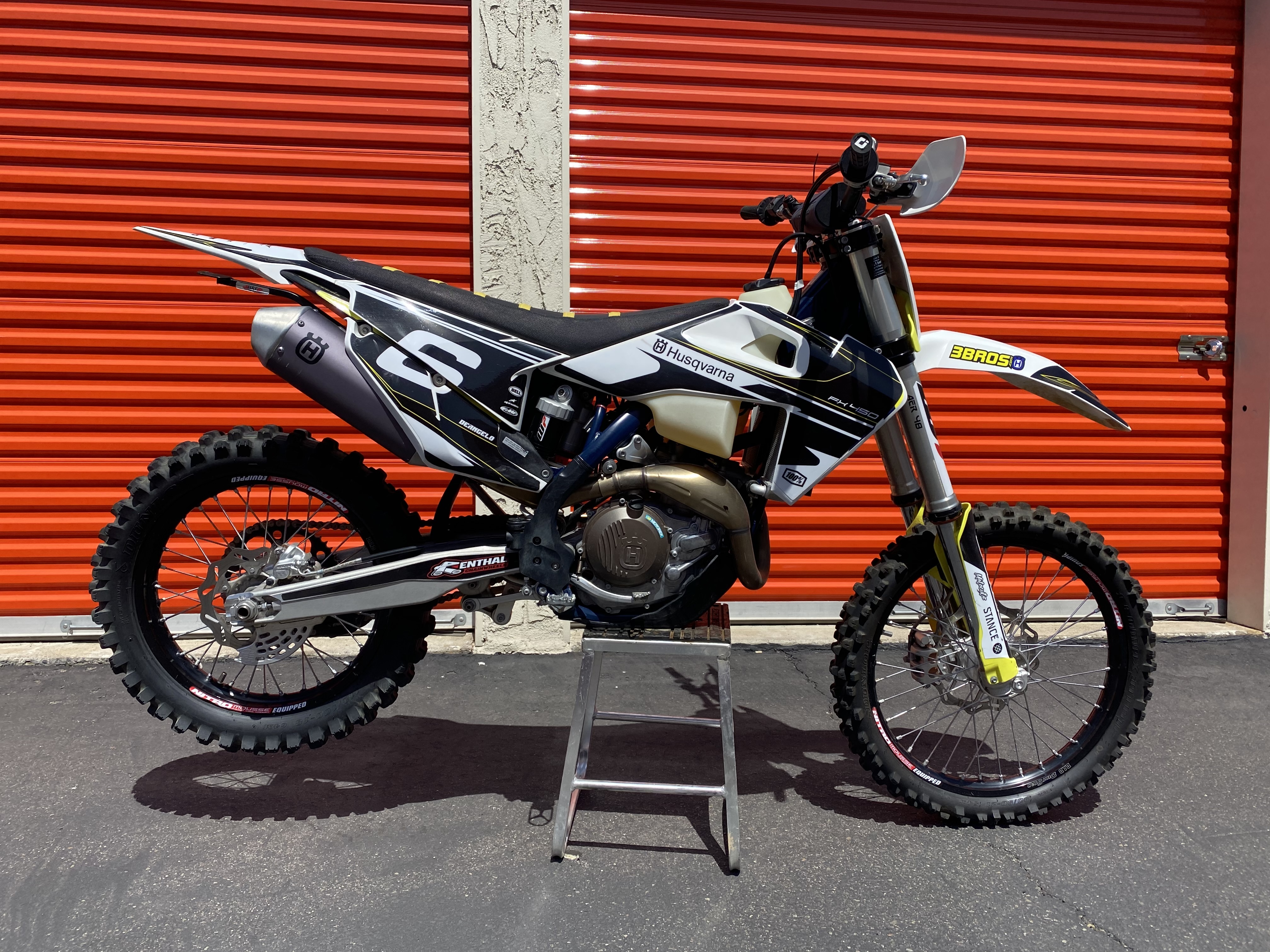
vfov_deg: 53.1
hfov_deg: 67.3
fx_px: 954
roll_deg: -0.4
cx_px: 635
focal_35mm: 26
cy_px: 476
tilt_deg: -3.4
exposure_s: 1/2755
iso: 32
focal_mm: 4.25
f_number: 1.8
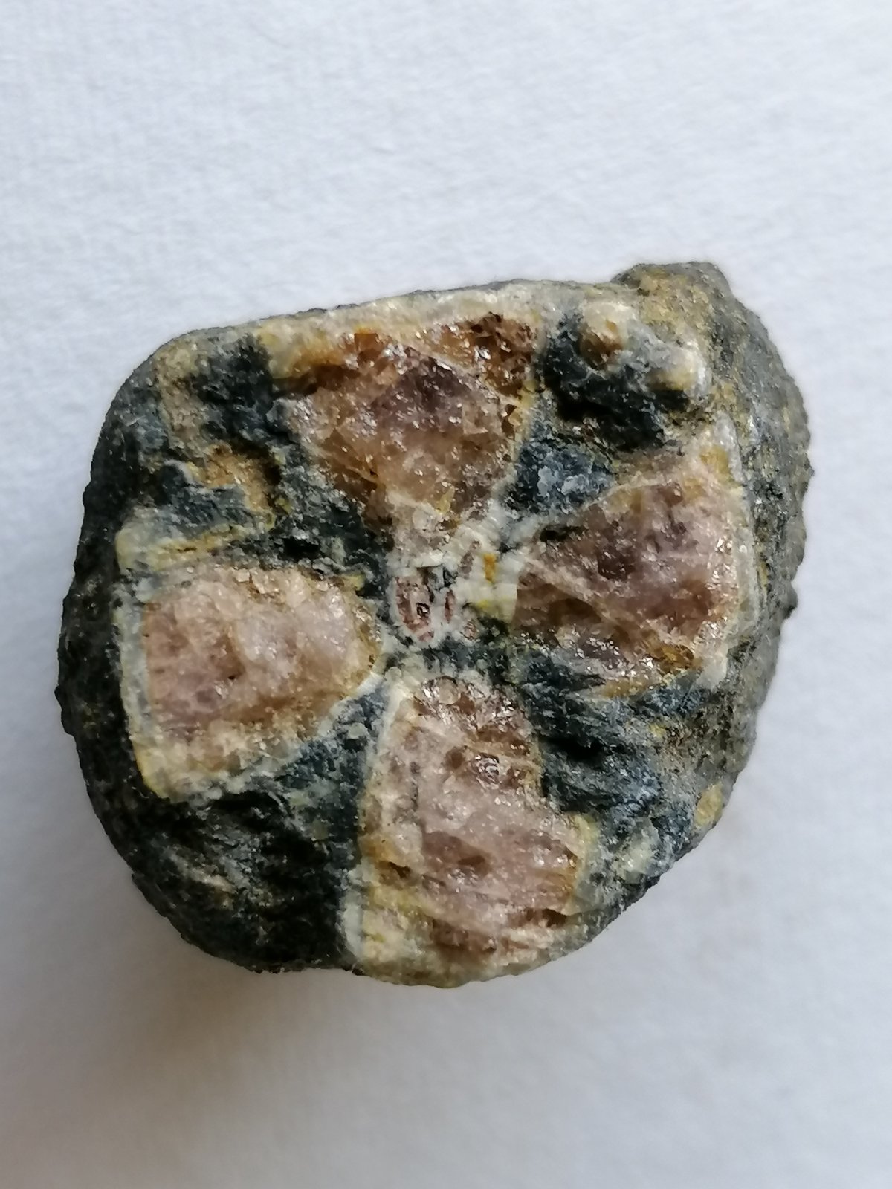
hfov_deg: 22.3
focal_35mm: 66
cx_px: 446
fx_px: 2268
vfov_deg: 29.4
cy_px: 594
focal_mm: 4.75
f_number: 1.8
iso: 160
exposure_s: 1/50
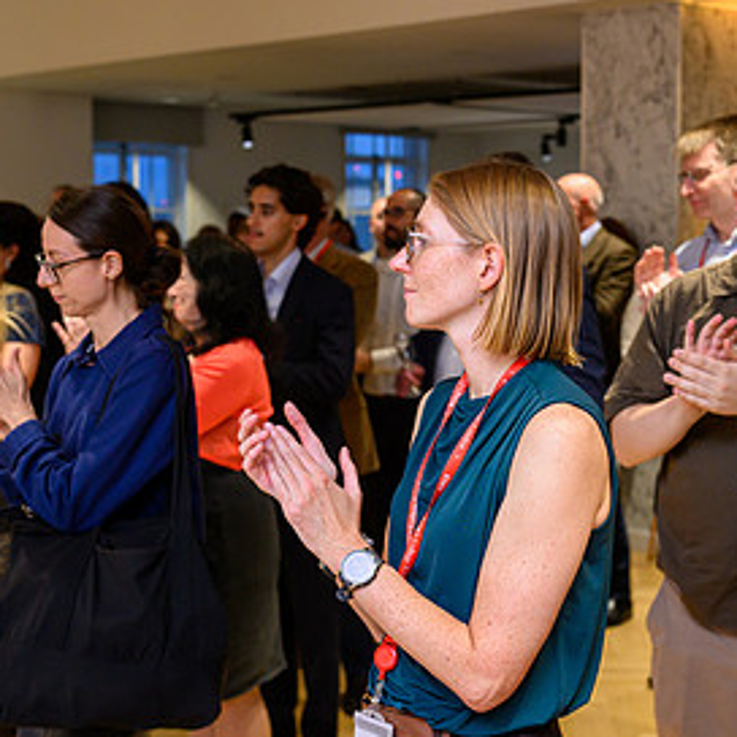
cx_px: 474
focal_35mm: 65
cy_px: 327
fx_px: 1566
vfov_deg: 26.5
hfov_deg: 26.4
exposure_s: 1/200
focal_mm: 35
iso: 800
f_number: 3.2
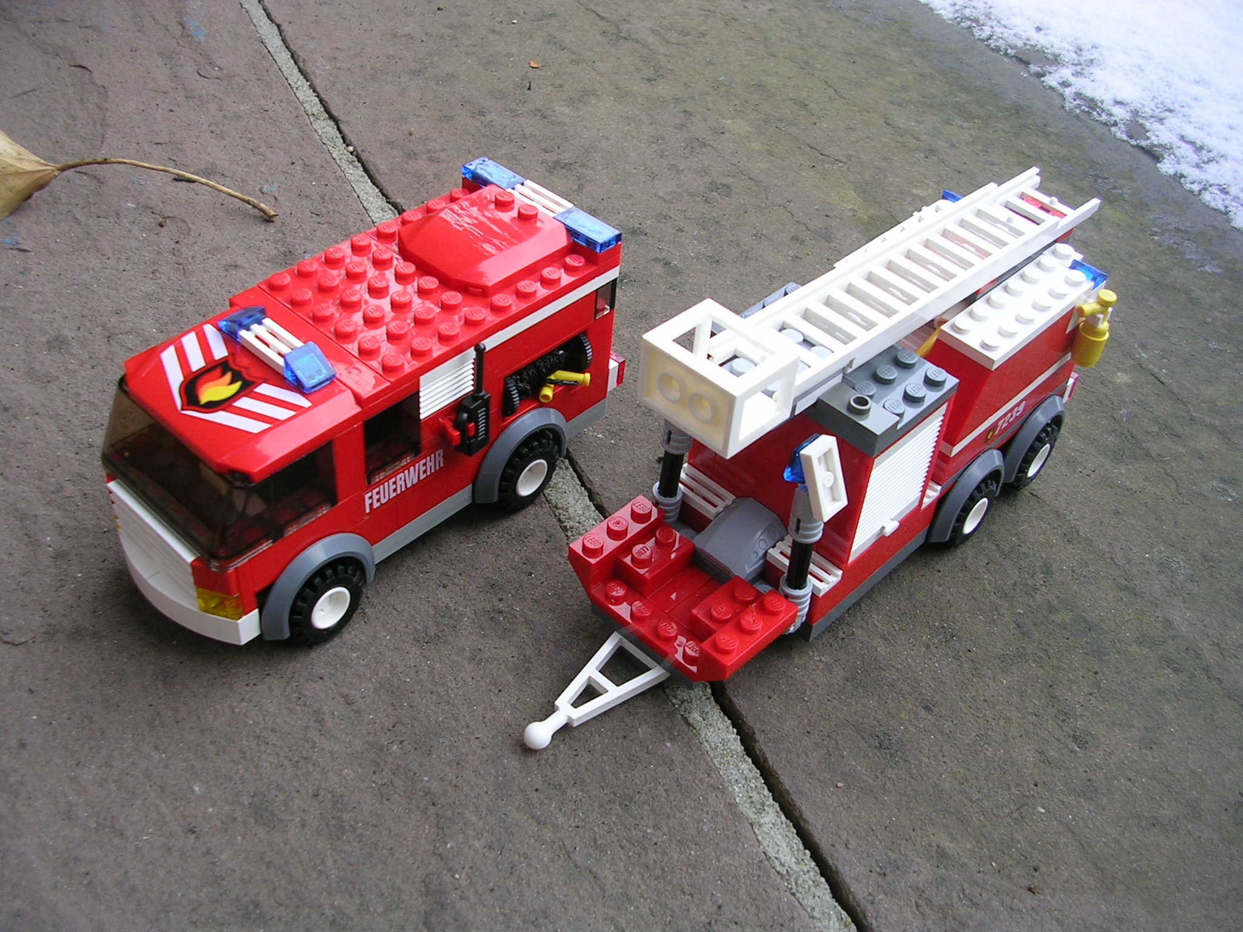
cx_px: 622
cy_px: 466
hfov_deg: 49.0
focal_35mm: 38
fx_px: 1365
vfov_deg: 37.7
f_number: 2.8
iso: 50
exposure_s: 1/54.7
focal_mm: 5.8
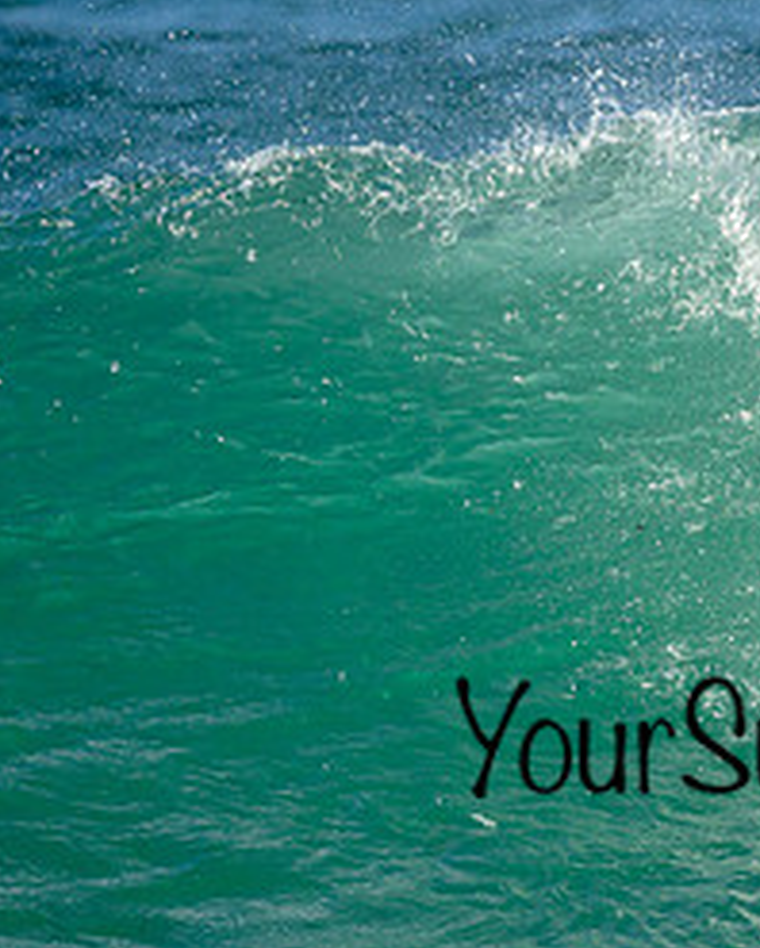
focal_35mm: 2420
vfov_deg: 0.8
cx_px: 657
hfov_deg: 0.6
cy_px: 660
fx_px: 67958
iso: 400
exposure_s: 1/2000
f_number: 6.3
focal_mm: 800
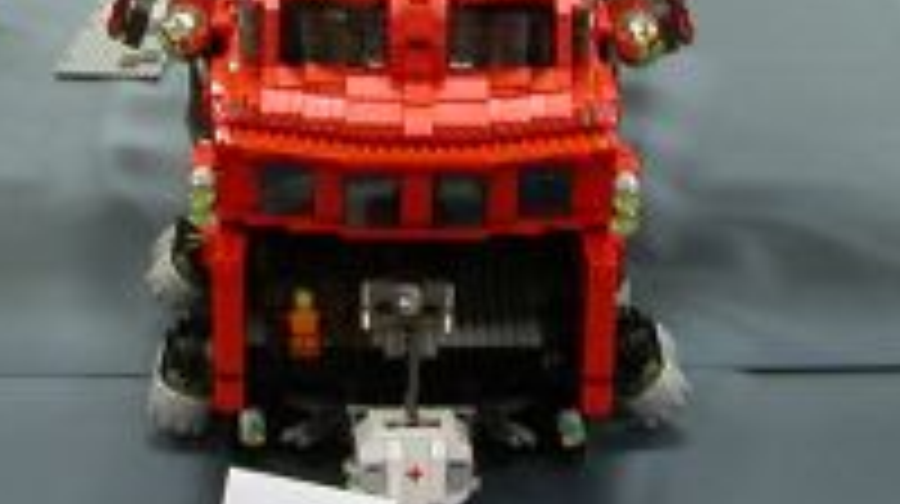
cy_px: 25
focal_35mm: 101
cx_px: 454
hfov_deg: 21.2
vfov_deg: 11.8
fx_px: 2408
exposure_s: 1/7.1
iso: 100
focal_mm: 5.6
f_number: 2.7
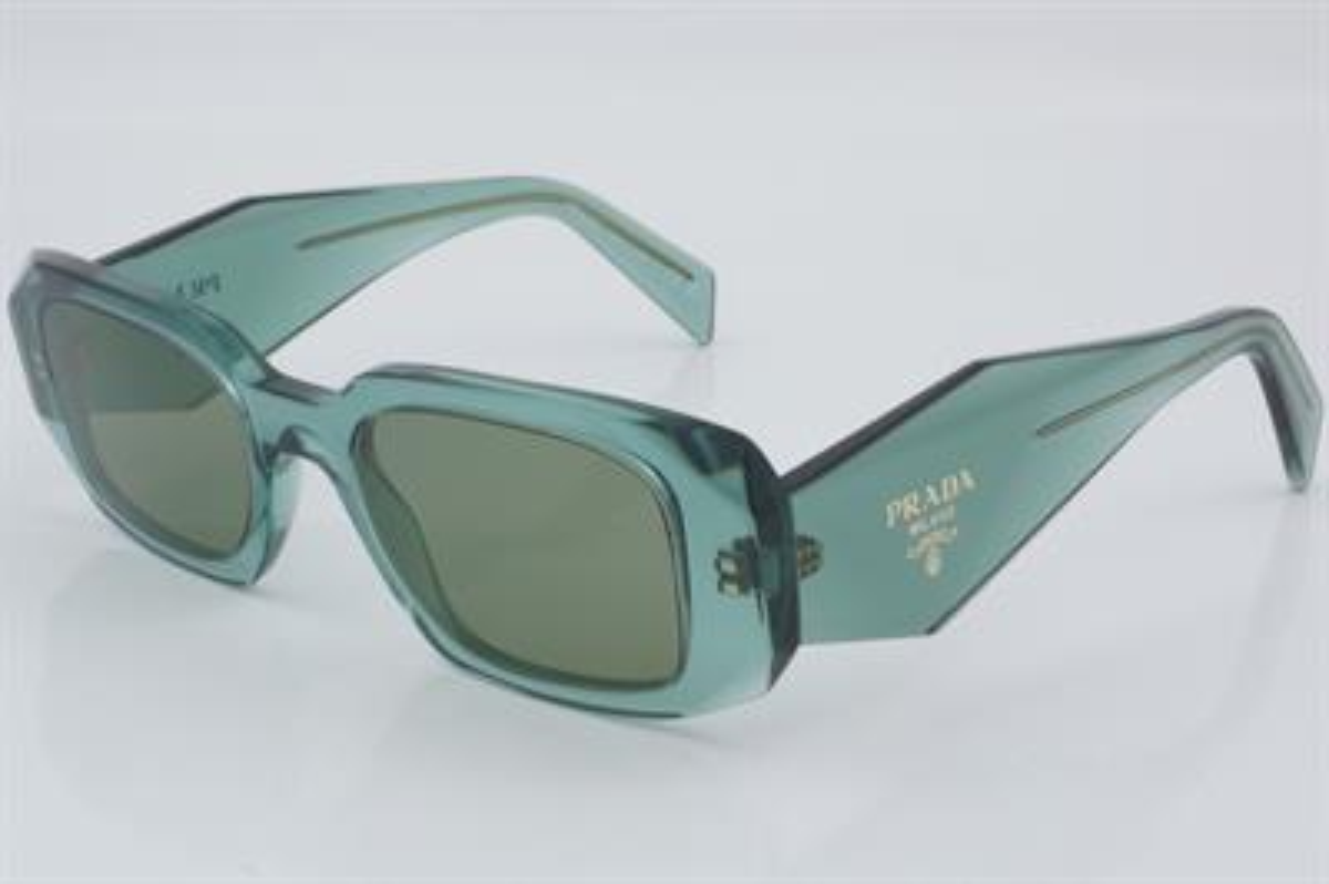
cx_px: 664
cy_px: 442
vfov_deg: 18.2
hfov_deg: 27.0
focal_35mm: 75
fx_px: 2766
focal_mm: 50
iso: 100
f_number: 32
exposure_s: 1/3
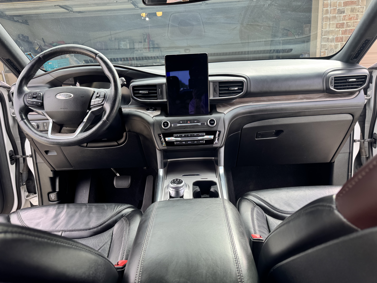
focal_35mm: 24
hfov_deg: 71.6
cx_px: 188
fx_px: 261
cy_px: 142
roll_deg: +2.3
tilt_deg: -16.1
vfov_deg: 56.8
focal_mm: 6.76
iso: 64
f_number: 1.78
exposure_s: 1/190
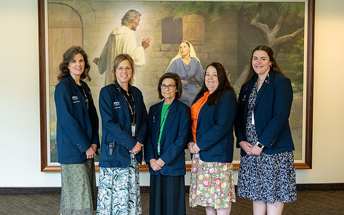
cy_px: 112
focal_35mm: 48
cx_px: 154
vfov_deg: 26.9
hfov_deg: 41.8
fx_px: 450
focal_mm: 35
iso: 640
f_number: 3.5
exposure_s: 1/125
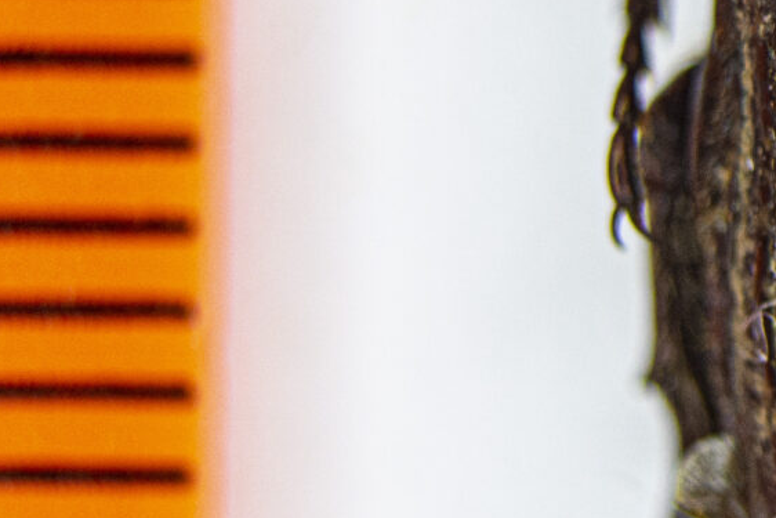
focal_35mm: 287
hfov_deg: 7.0
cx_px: 1287
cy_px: -66
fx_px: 6188
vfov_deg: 4.8
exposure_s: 1/125
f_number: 5.6
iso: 200
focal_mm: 42
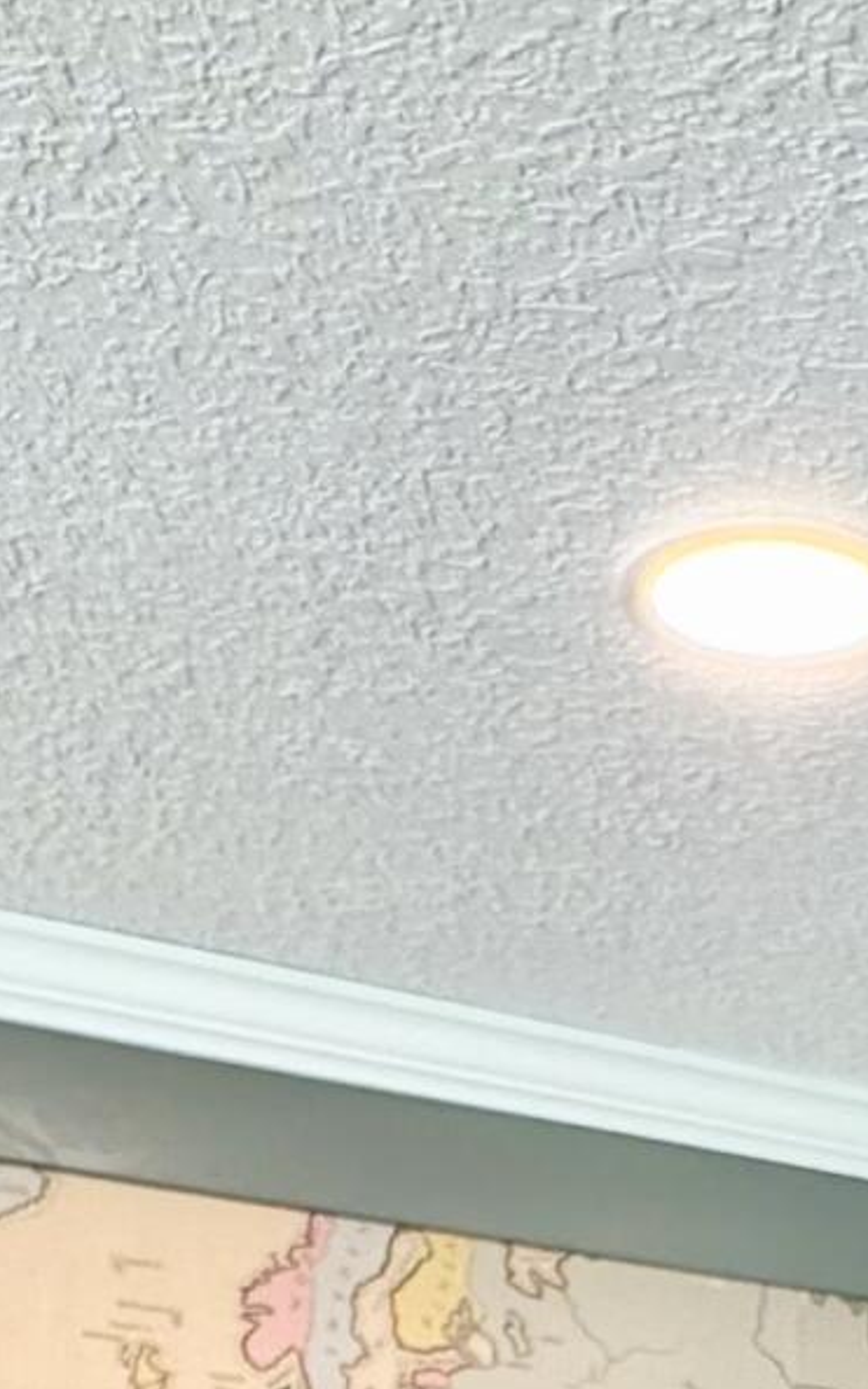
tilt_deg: -1.4
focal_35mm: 75
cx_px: 693
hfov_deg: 17.2
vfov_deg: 22.5
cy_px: 2084
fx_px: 2840
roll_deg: -0.6
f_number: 2.2
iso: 320
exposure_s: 1/120
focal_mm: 2.22
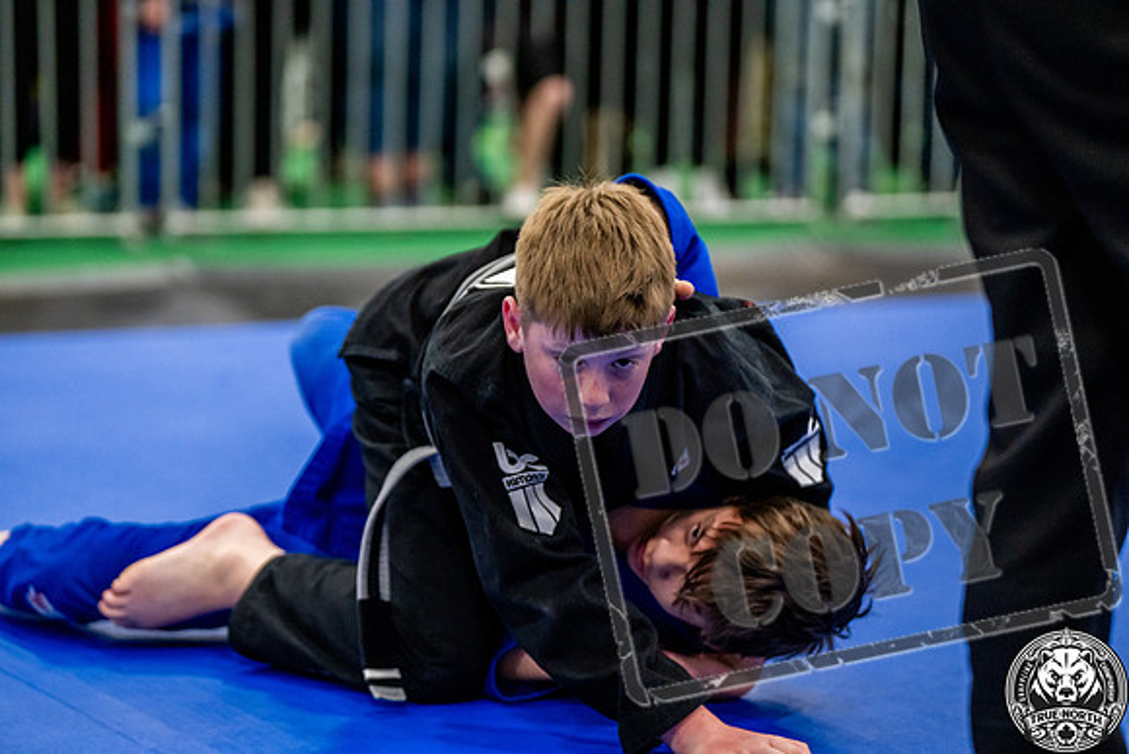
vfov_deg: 11.9
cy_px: 377
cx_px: 564
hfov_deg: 17.8
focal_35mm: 115
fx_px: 3607
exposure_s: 1/500
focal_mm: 115
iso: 5000
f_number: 2.8
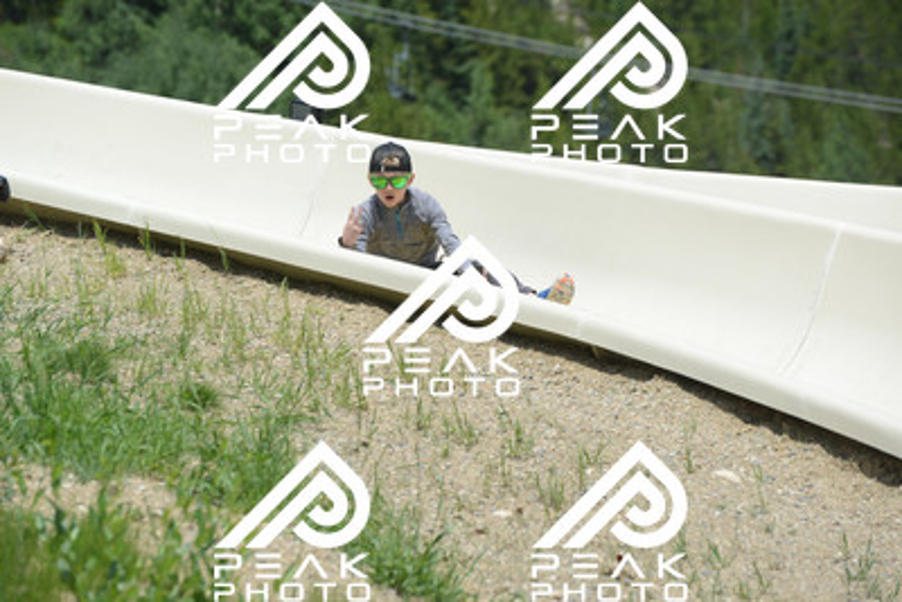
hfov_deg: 10.5
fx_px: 4887
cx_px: 451
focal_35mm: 195
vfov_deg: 7.0
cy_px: 301
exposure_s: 1/1250
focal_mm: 195
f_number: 6.3
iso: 500
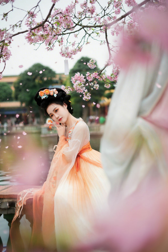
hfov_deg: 27.0
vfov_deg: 39.6
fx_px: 350
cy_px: 126
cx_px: 84
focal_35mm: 50
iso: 100
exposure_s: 1/320
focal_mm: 50
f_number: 1.8
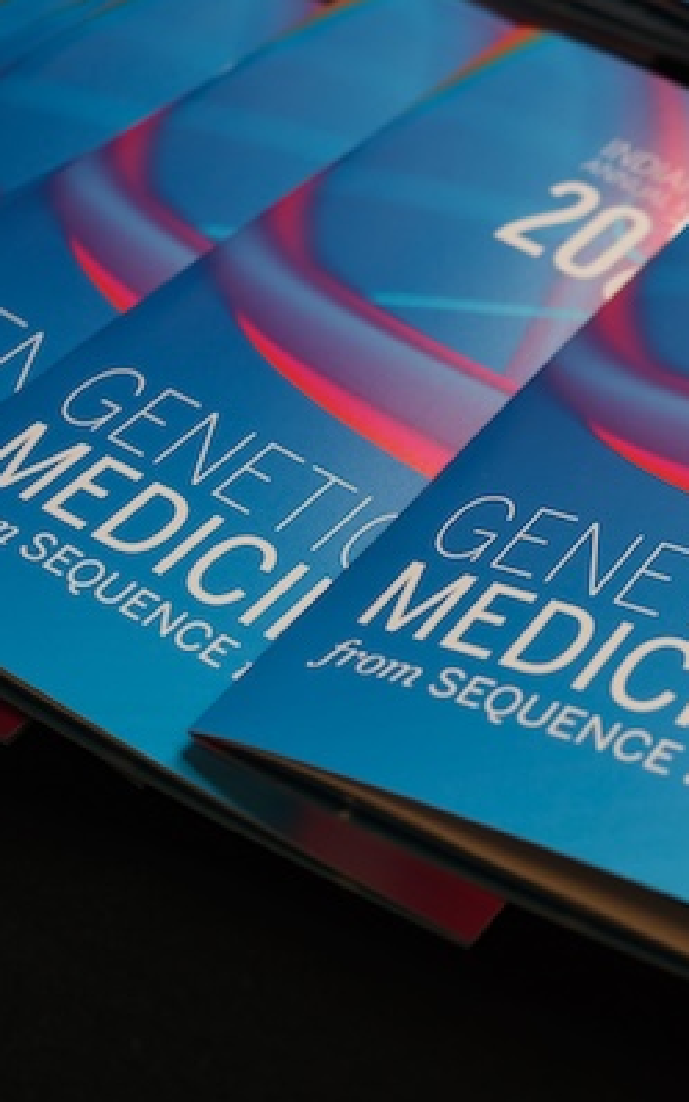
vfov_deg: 32.5
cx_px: 780
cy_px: 551
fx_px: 1891
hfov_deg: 19.7
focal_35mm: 63
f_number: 3.6
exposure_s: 1/180
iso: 320
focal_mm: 27
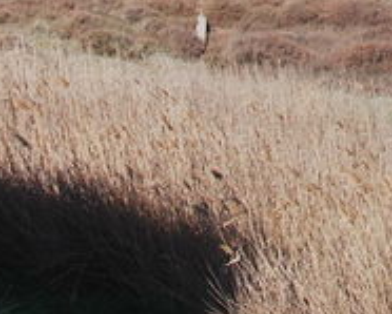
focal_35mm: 167
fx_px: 1938
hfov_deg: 11.1
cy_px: -342
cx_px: 584
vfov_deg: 8.7
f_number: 8
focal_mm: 22
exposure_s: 1/250
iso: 100
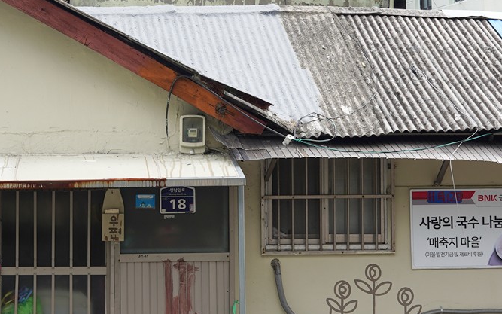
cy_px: 90
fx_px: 1464
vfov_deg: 12.2
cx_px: 148
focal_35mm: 107
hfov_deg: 19.4
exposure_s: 1/100
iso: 100
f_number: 9
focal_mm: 35
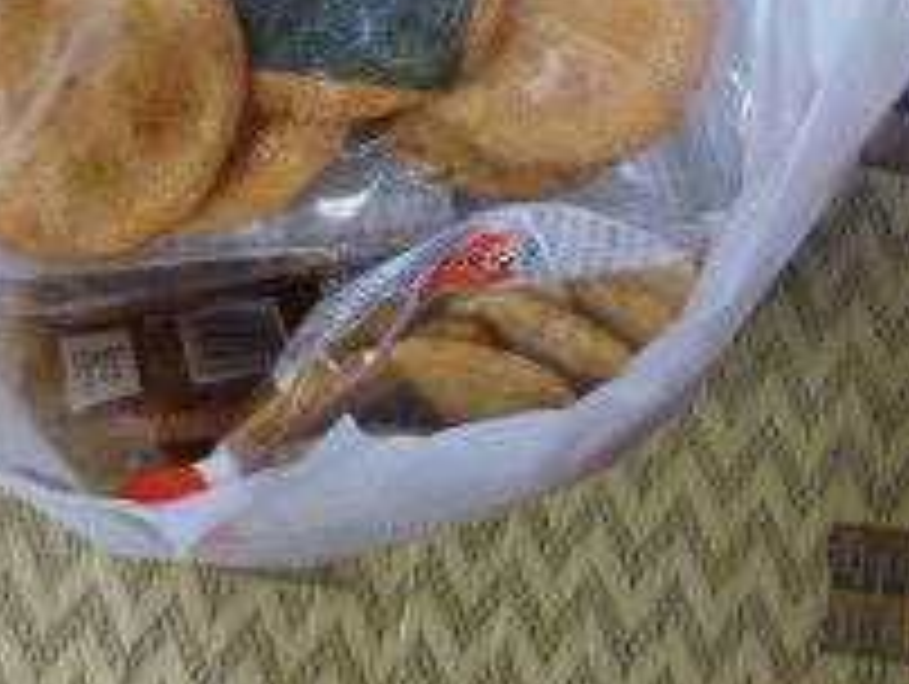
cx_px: 281
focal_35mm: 57
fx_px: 1499
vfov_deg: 25.0
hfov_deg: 33.4
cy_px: 76
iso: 800
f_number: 3.1
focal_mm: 4.5
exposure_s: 1/40
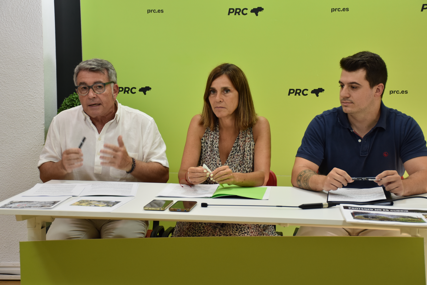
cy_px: 142
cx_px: 214
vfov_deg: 20.2
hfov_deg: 29.9
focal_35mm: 68
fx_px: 801
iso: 400
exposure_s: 1/100
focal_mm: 45
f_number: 5
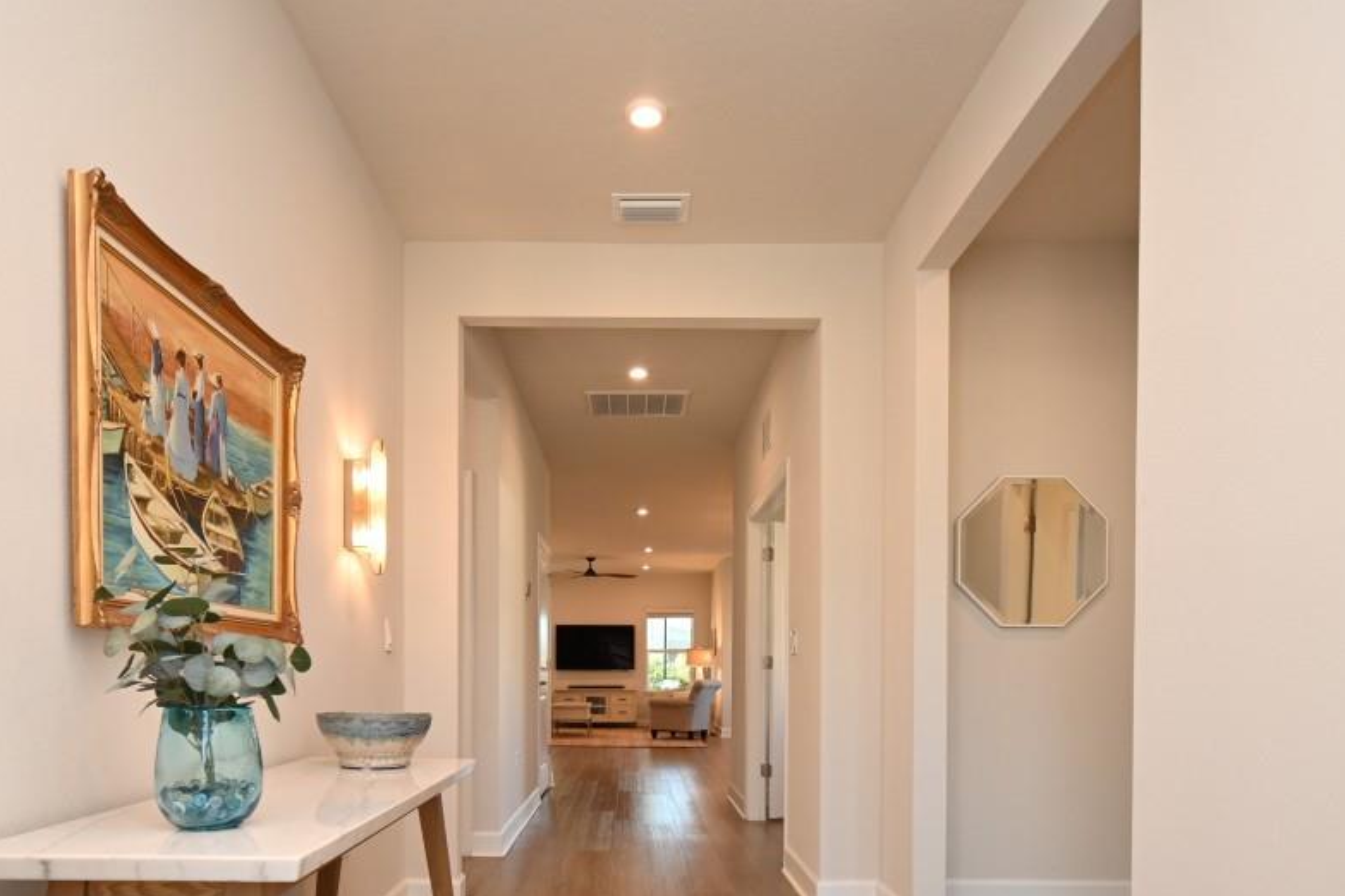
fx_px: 859
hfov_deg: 76.0
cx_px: 639
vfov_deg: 52.4
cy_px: 683
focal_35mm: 23
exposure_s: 1/60
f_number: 4.5
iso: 450
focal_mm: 10
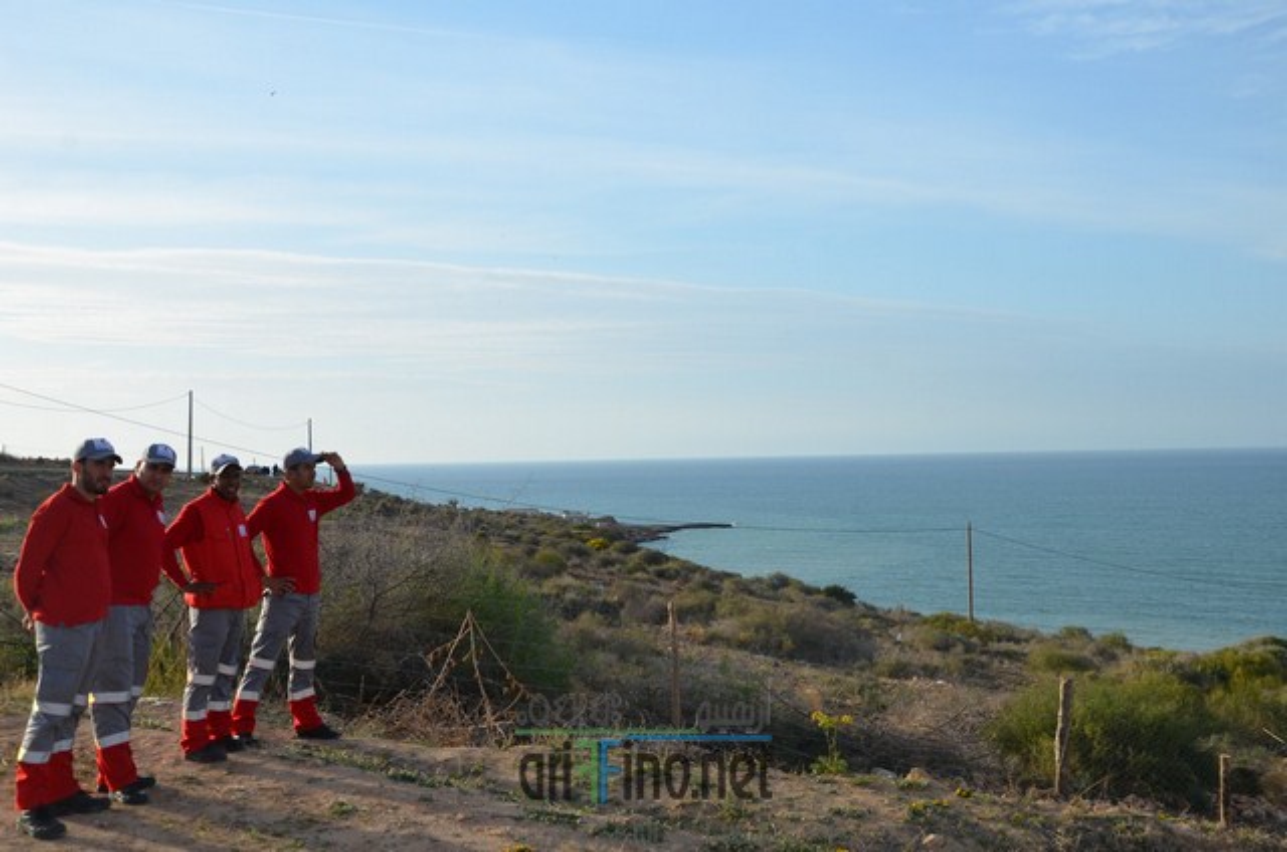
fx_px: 1499
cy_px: 426
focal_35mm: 42
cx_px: 644
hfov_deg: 46.5
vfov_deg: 31.8
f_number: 8
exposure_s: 1/250
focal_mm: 28
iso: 125
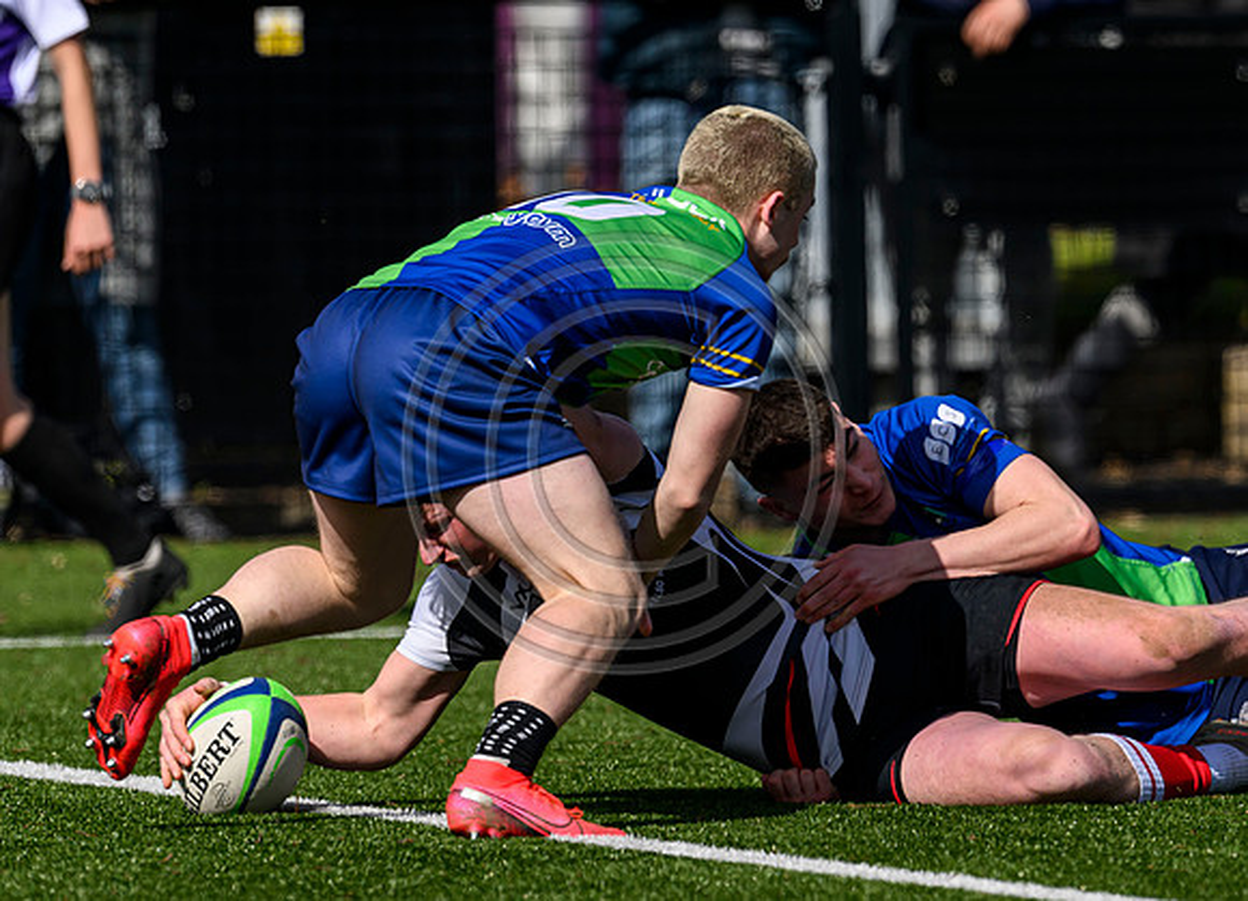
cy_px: 598
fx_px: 27584
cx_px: 793
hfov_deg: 2.6
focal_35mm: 775
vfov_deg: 1.9
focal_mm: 400
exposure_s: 1/4000
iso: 200
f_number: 4
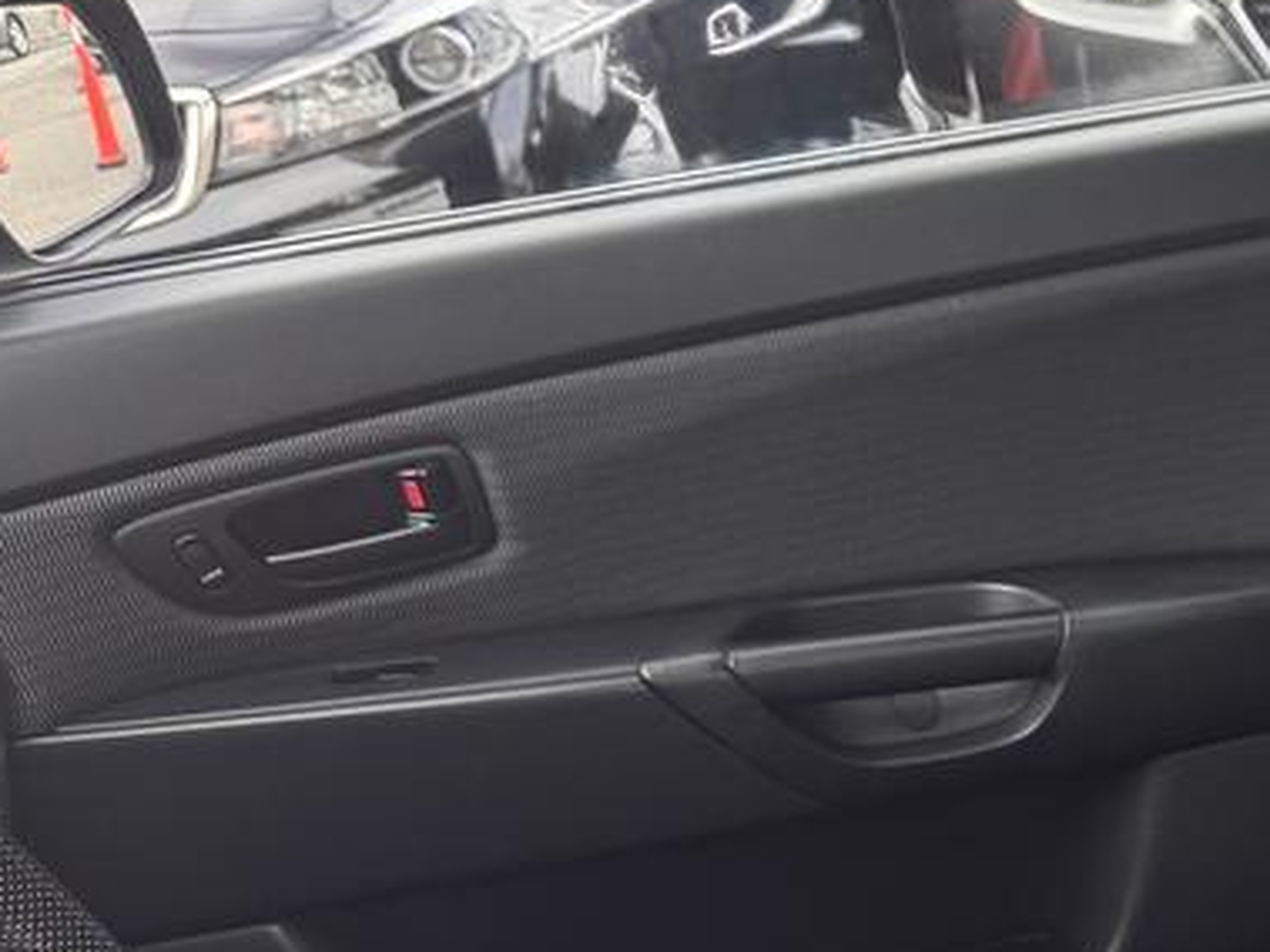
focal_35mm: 81
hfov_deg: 20.0
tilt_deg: -26.1
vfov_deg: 17.7
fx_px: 2971
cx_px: 2021
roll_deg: +3.3
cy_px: 969
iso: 64
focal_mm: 6.76
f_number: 1.78
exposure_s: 1/250
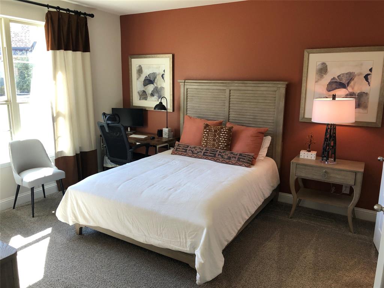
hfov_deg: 63.4
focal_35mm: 28
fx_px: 311
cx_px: 192
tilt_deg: -10.7
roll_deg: +0.1
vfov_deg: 49.7
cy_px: 144
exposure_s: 1/40
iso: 25
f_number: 1.8
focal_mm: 4
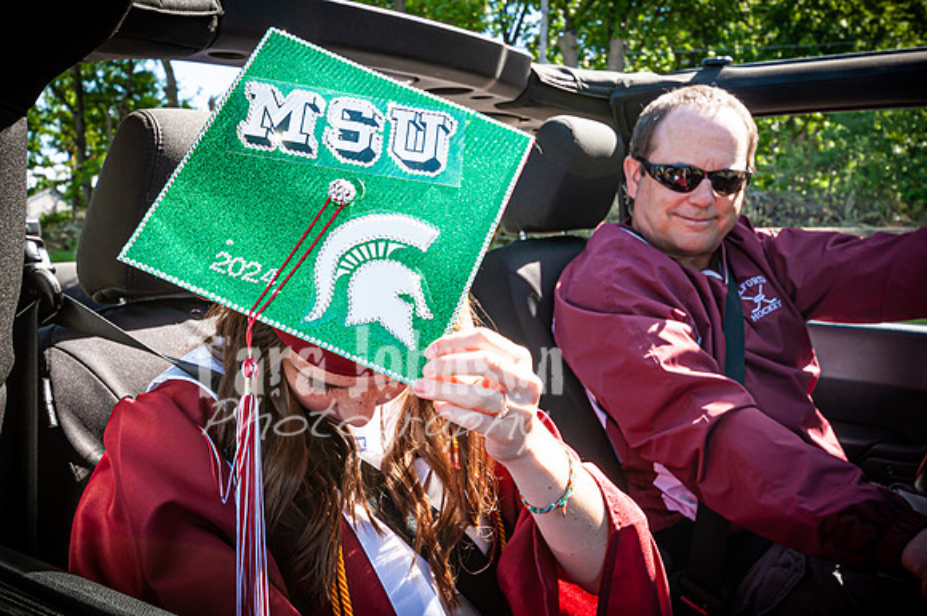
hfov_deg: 57.3
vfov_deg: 39.9
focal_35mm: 33
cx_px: 464
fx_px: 849
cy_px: 308
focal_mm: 22
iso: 200
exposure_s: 1/200
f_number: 7.1
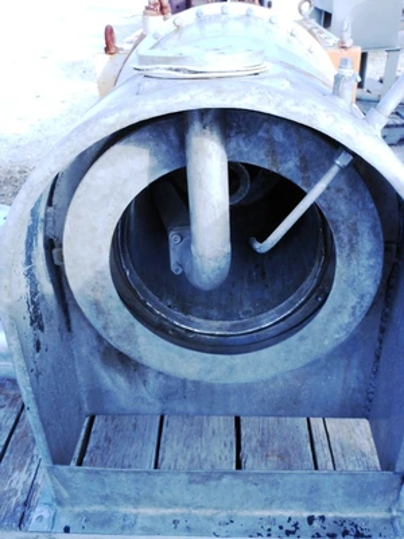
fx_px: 514
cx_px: 202
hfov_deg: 42.9
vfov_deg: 55.4
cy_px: 270
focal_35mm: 33
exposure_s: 1/80
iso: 80
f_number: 4
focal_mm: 5.9
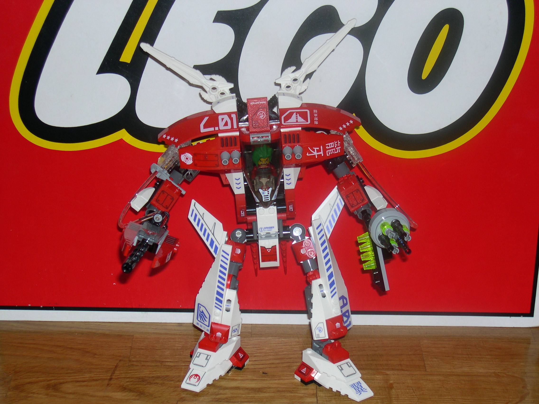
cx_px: 270
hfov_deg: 25.3
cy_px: 202
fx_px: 1199
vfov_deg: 19.1
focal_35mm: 77
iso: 100
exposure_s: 1/60
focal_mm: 16.3
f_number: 4
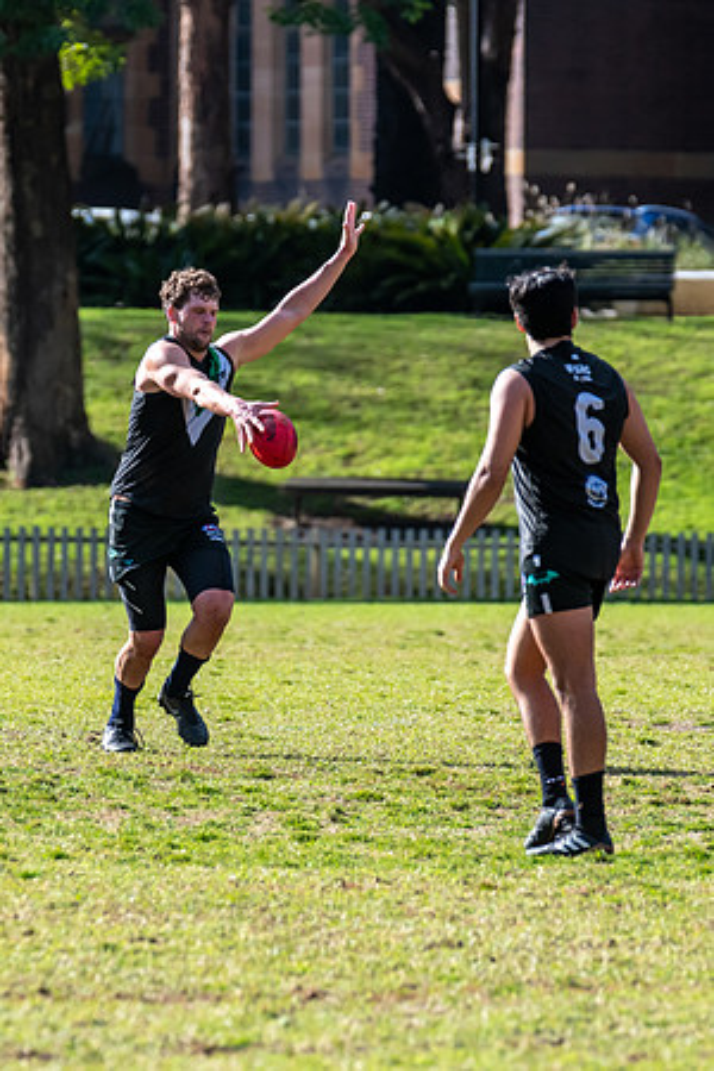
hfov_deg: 2.9
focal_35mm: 479
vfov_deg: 4.3
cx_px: 179
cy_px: 540
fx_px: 14255
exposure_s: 1/1600
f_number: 6.3
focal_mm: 290
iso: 640
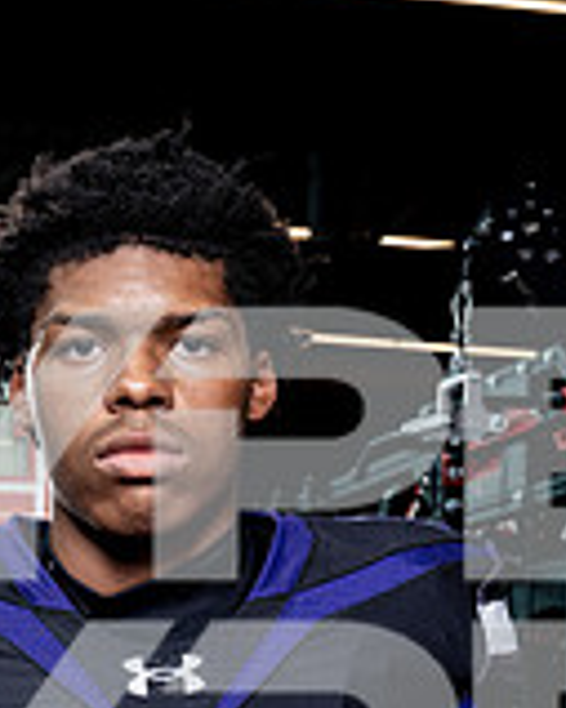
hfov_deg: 14.4
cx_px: 111
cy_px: 761
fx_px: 2222
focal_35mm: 106
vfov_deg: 17.6
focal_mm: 40
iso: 640
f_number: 8
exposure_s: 1/250
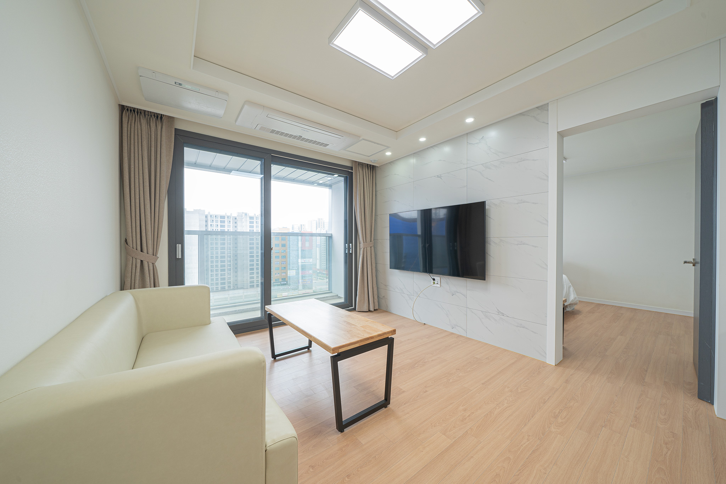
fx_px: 242
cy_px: 242
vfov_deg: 90.0
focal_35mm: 12
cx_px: 363
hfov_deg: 112.6
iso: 100
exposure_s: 1/8
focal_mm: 12
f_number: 9
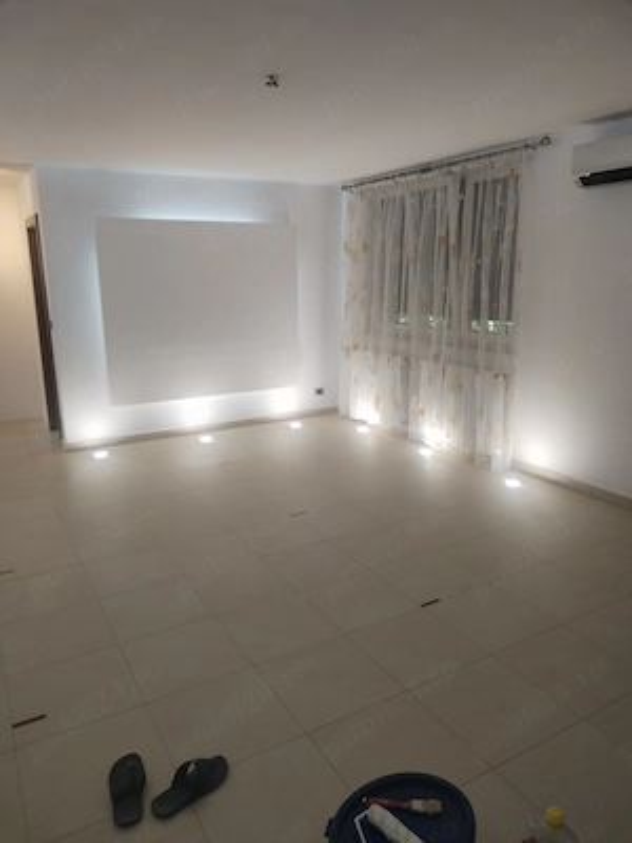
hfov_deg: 53.1
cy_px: 422
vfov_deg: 67.3
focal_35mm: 26
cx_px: 316
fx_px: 633
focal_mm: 4.75
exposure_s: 1/50
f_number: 1.8
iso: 187
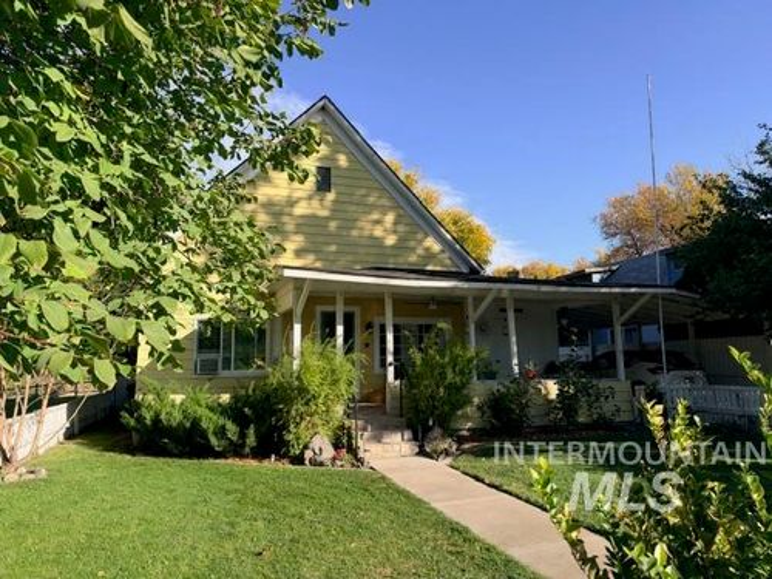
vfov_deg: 56.8
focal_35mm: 24
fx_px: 535
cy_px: 290
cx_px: 386
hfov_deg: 71.6
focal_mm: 6.93
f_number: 1.8
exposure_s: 1/2577
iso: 80
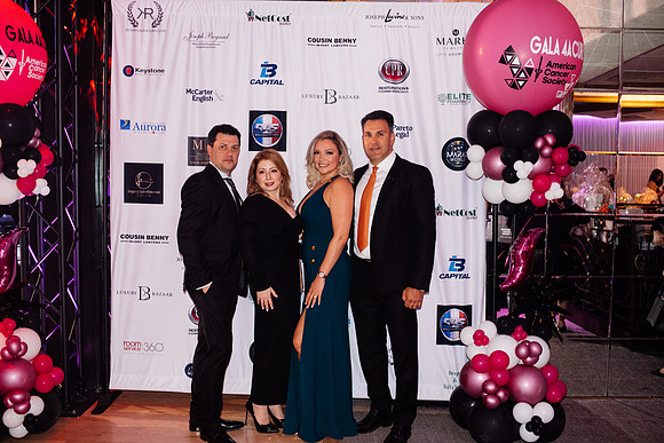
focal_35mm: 35
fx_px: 646
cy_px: 222
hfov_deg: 54.4
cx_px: 332
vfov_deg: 37.9
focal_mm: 35
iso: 3200
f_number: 3.2
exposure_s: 1/200
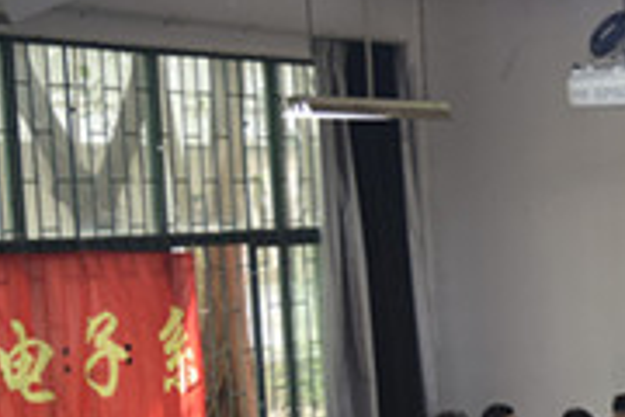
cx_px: 812
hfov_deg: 17.4
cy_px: 420
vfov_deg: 12.3
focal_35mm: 110
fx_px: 1910
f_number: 4
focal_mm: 24
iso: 400
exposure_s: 1/80
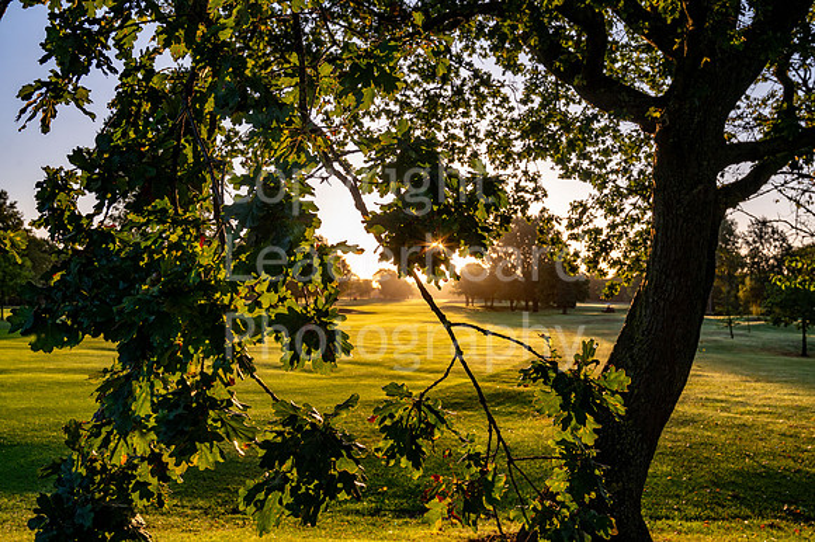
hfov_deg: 58.0
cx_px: 408
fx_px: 735
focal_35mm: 32
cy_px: 271
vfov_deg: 40.5
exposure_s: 1/200
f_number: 8
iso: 200
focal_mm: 32.5
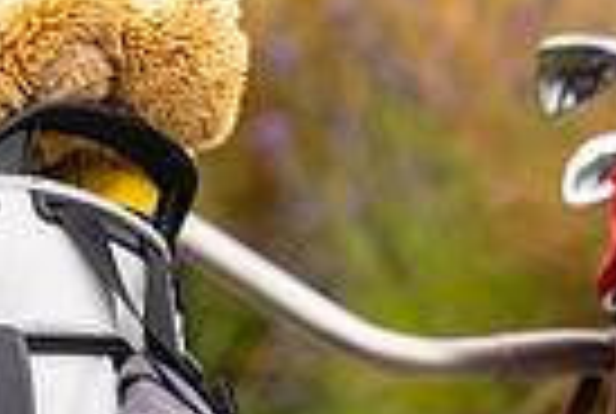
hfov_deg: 1.6
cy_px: -367
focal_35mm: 1268
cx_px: -508
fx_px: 21744
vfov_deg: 1.1
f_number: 4
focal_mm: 300
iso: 500
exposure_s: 1/1000
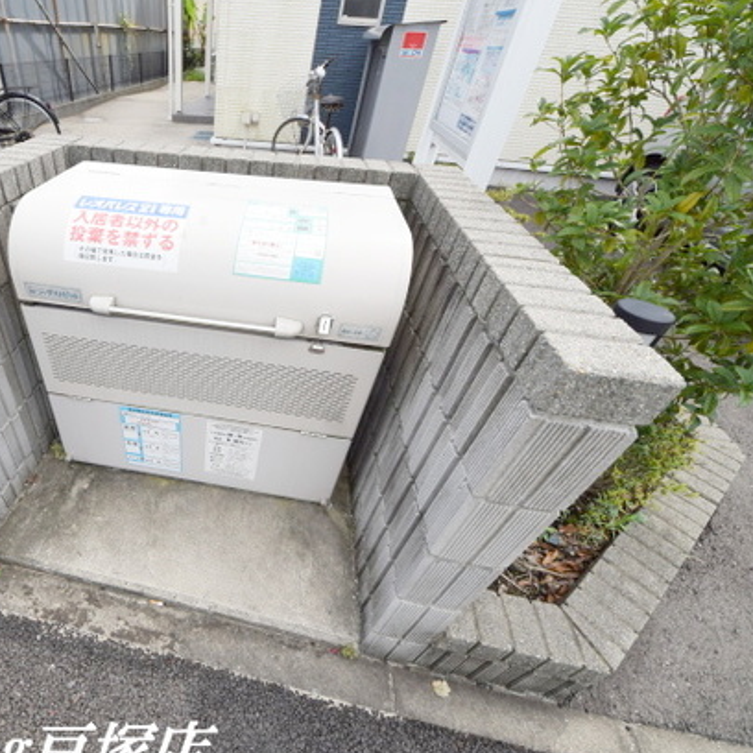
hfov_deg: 82.0
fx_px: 394
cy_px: 388
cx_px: 209
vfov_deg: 87.4
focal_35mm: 16
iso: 250
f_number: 8
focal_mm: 8
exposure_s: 1/250
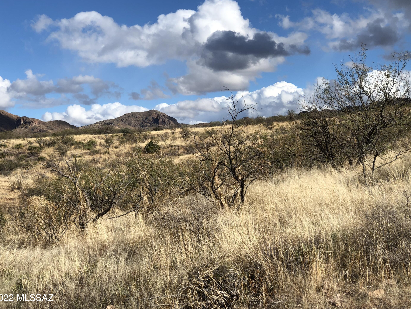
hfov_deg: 31.2
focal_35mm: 62
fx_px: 736
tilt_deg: -1.3
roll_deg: +0.7
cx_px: 209
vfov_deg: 23.7
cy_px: 145
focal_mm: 6.6
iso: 20
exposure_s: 1/1104
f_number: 2.8
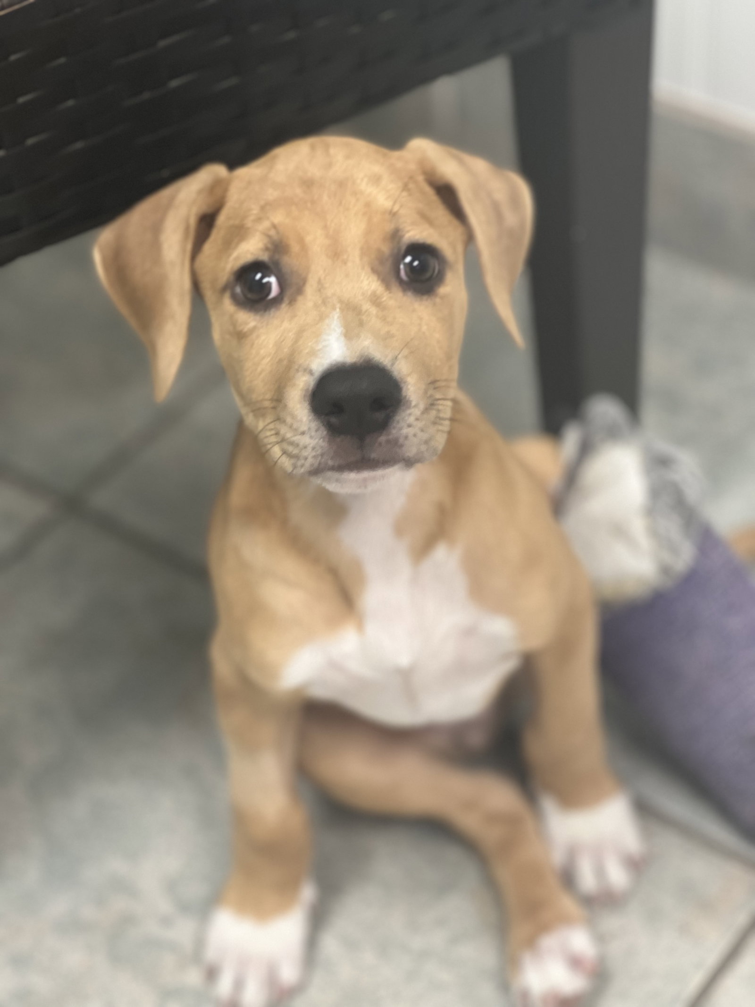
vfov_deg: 25.3
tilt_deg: -43.9
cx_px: 378
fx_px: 2239
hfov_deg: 19.1
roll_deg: +6.1
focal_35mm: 77
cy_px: 504
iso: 200
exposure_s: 1/40
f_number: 2.8
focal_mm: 9
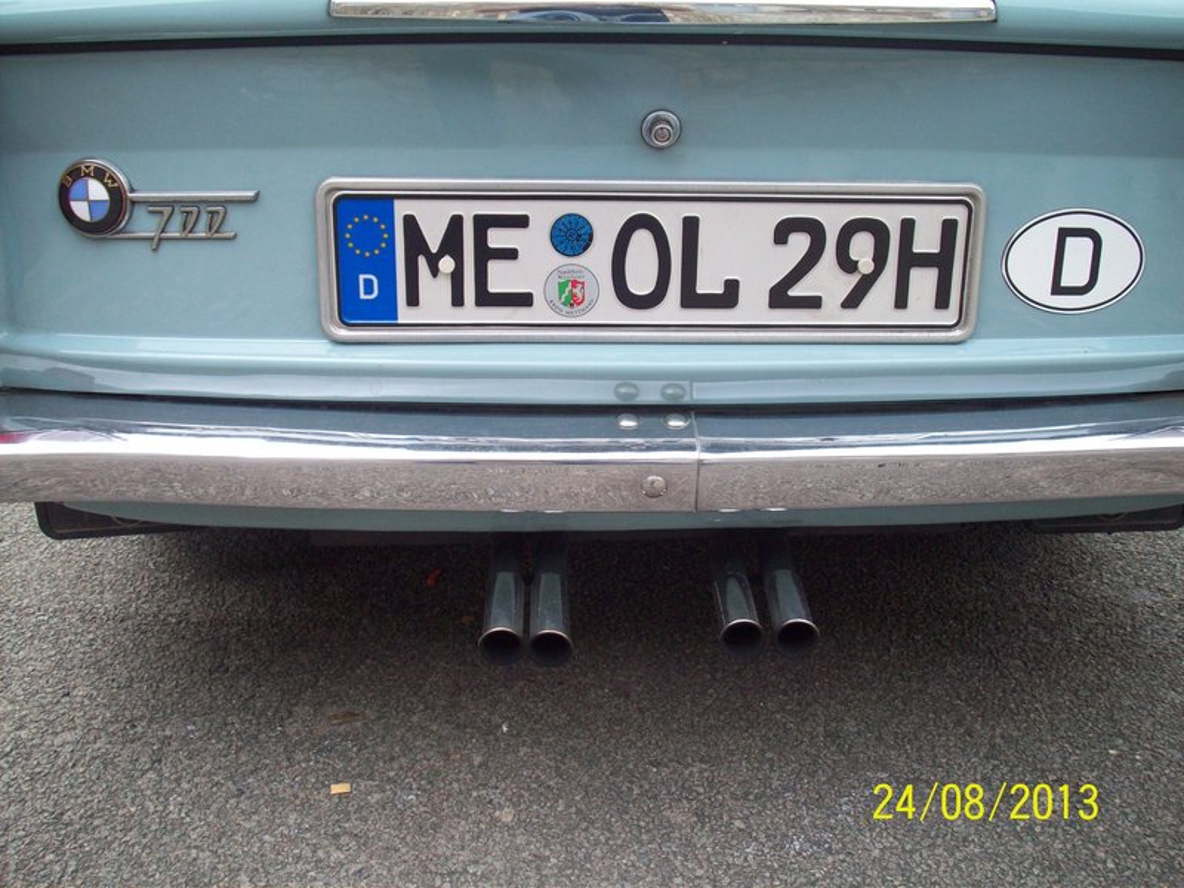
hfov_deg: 50.1
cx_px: 592
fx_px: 1266
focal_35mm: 37
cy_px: 444
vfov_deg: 38.7
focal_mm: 6.2
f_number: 2.8
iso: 80
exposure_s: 1/172
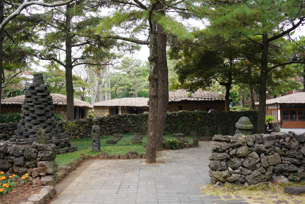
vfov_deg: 37.9
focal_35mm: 35
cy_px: 102
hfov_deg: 54.4
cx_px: 152
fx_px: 297
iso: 200
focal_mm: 35
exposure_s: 1/100
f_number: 6.3
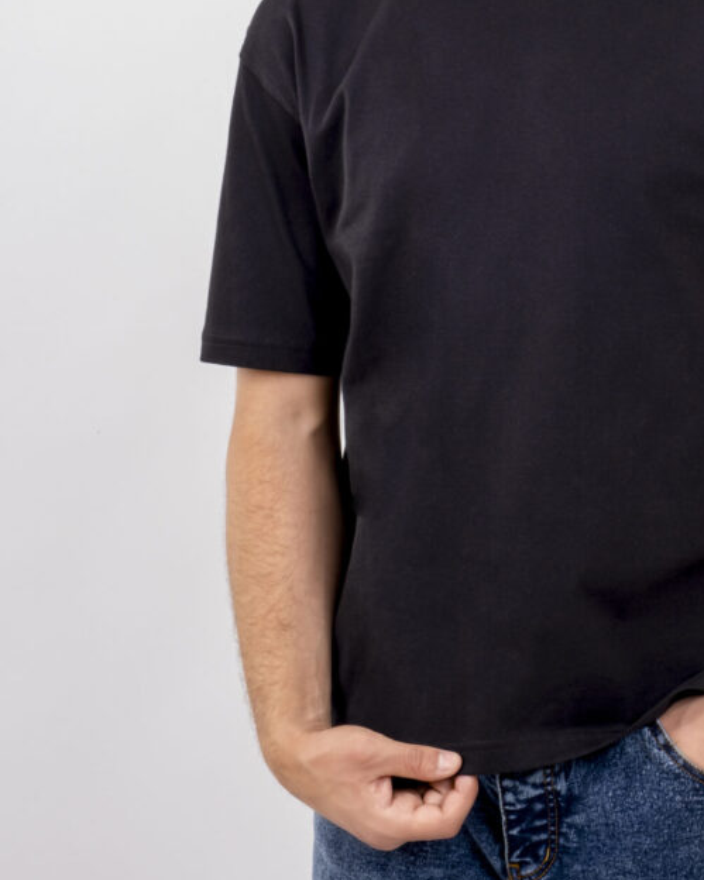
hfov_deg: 12.7
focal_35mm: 121
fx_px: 3152
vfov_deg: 15.8
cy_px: 210
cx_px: 519
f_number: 11
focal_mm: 44.4
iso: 100
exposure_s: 1/125
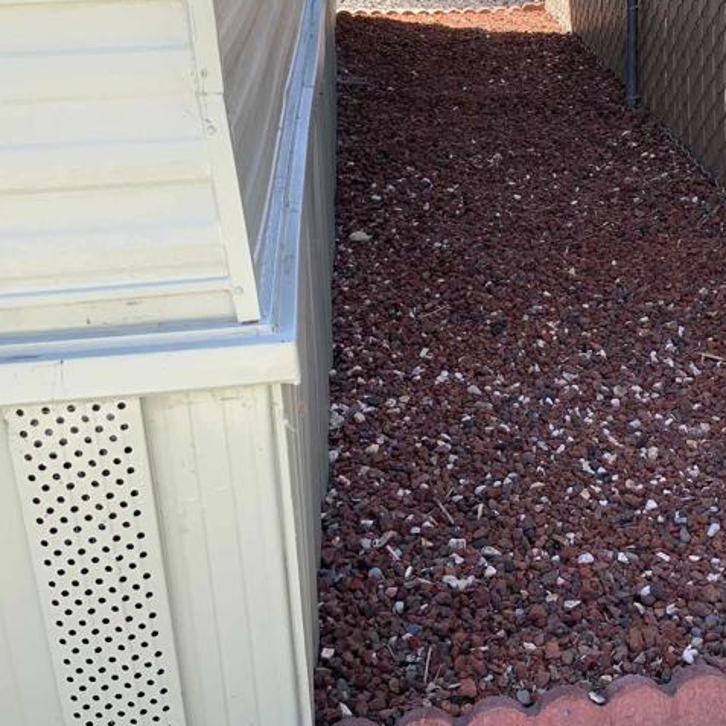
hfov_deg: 30.2
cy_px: 275
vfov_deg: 31.0
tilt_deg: -21.7
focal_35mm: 55
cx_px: 597
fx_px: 1305
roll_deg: +1.4
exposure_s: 1/256
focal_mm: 3
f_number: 1.8
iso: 16
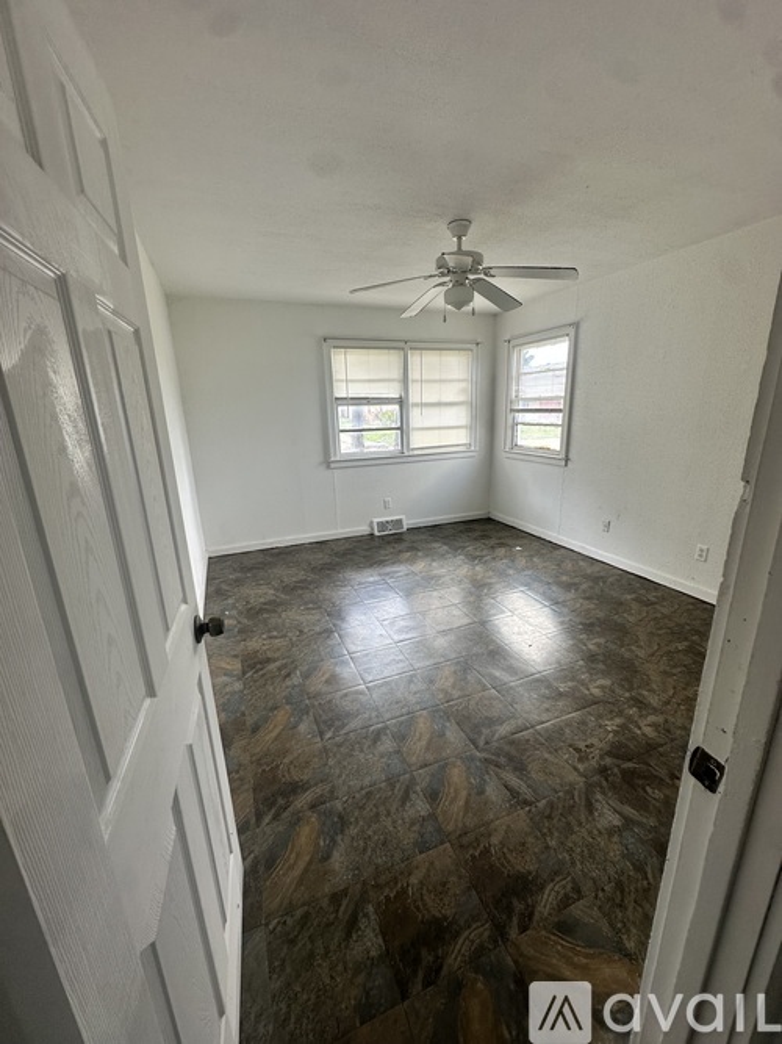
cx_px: 391
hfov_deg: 85.7
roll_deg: -0.4
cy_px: 522
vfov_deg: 102.1
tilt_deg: -16.1
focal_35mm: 14
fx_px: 422
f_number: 2.2
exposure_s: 1/99
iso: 50
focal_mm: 2.22
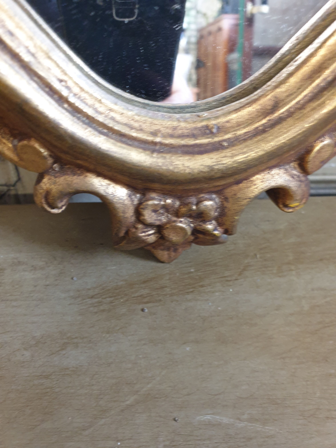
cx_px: 168
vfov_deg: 67.3
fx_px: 336
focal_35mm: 26
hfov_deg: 53.1
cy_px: 224
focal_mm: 4.3
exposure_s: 1/10
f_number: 2.4
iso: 250
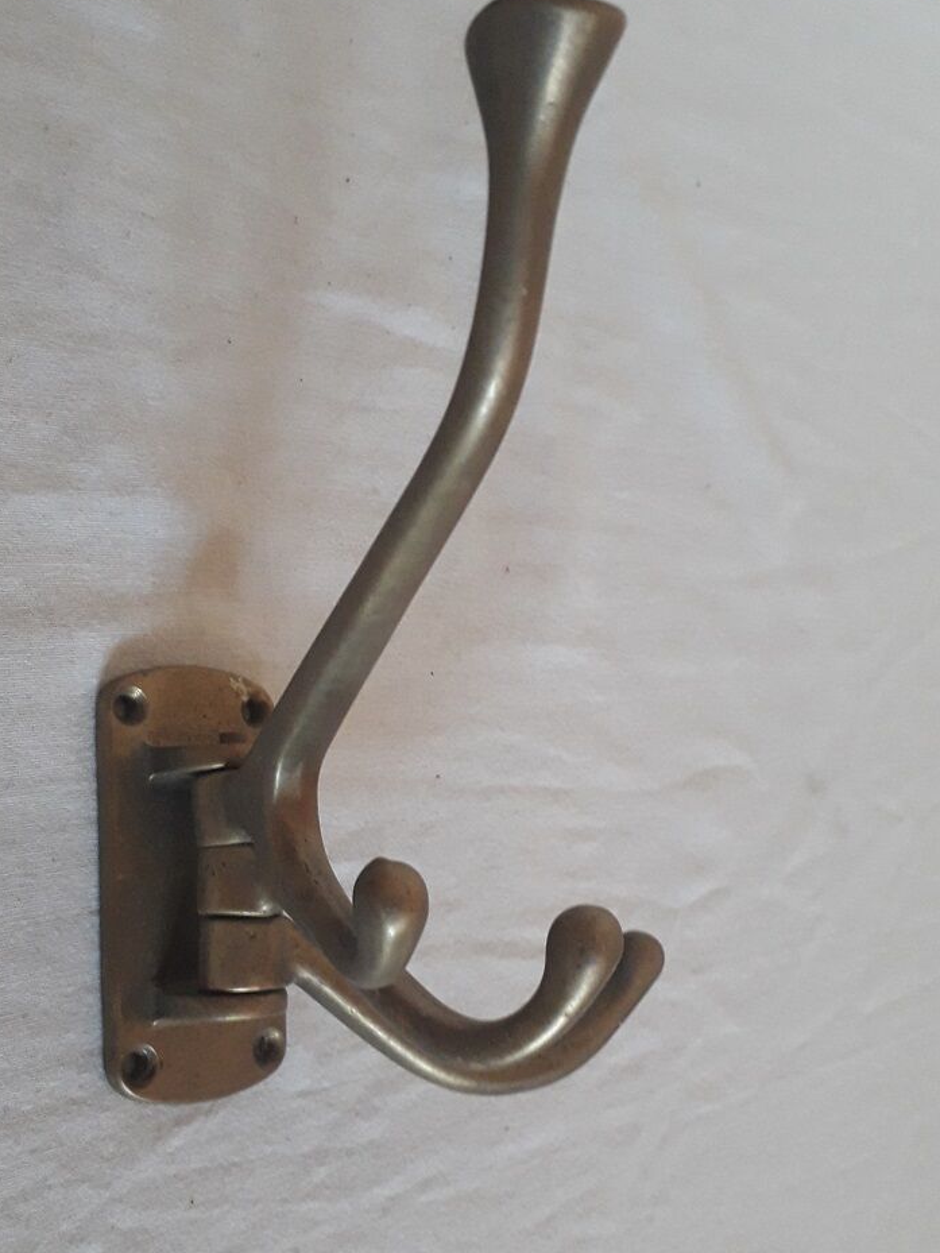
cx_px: 338
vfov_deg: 51.2
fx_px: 1303
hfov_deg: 39.3
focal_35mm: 36
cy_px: 707
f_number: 1.9
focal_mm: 3.6
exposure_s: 1/33
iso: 200
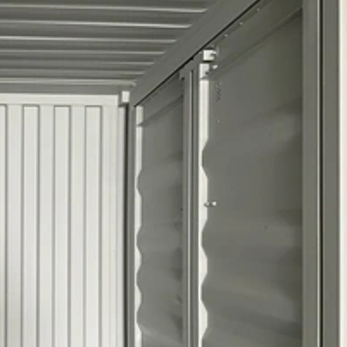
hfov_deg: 31.2
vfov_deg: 33.0
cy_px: 242
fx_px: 578
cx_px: 9
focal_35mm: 51
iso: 80
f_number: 1.8
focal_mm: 3
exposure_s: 1/60
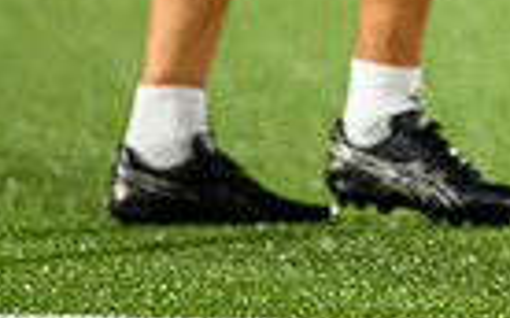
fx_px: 34414
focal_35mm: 2478
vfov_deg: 0.5
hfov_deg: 0.8
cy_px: -662
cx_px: 912
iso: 5000
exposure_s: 1/640
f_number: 2.8
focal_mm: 400
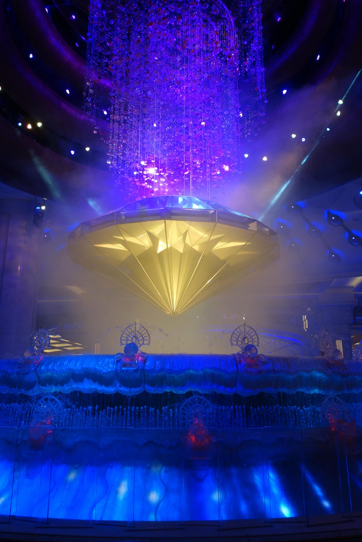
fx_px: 422
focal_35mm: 28
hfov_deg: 46.4
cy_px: 271
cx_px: 181
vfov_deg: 65.5
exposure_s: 1/125
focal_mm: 10.4
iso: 160
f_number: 2.2
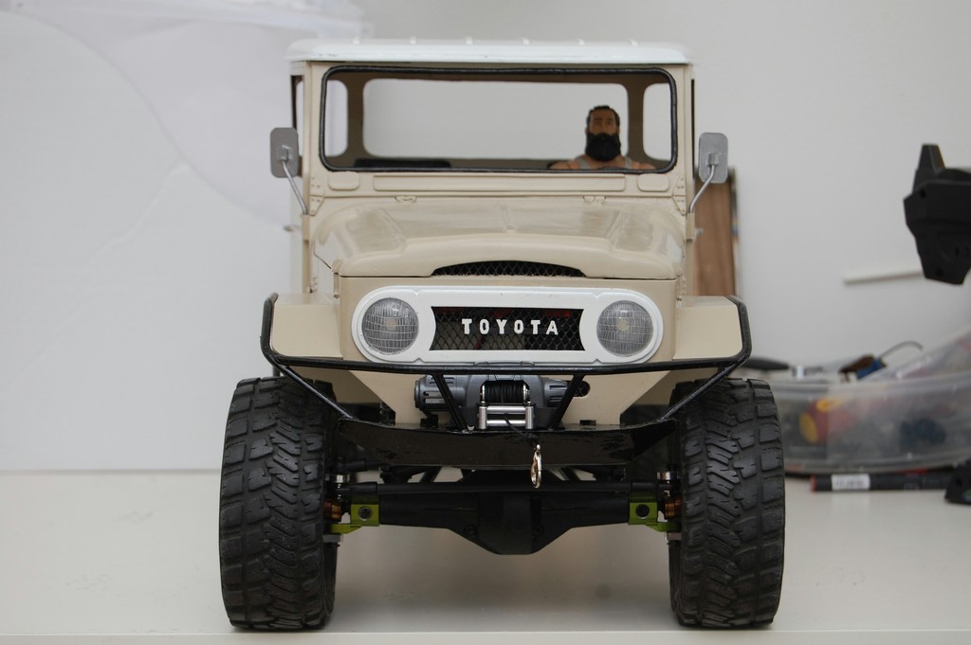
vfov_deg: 16.5
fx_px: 2223
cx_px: 486
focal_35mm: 82
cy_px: 322
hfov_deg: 24.6
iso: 200
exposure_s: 1/60
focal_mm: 55
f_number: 6.3
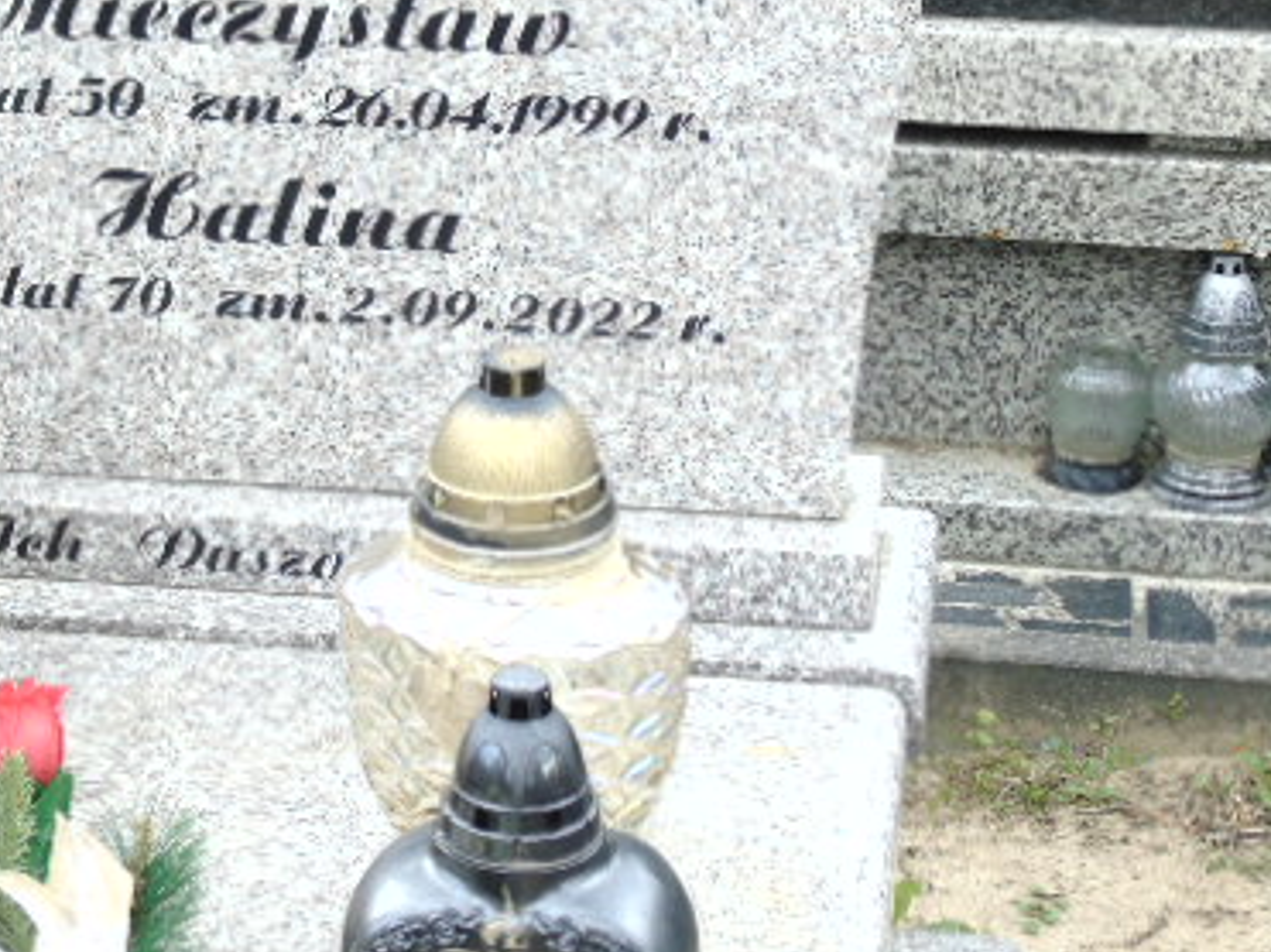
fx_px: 3927
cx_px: 182
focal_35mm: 107
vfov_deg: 13.8
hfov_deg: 18.2
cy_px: 281
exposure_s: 1/100
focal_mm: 11
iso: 80
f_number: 4.5
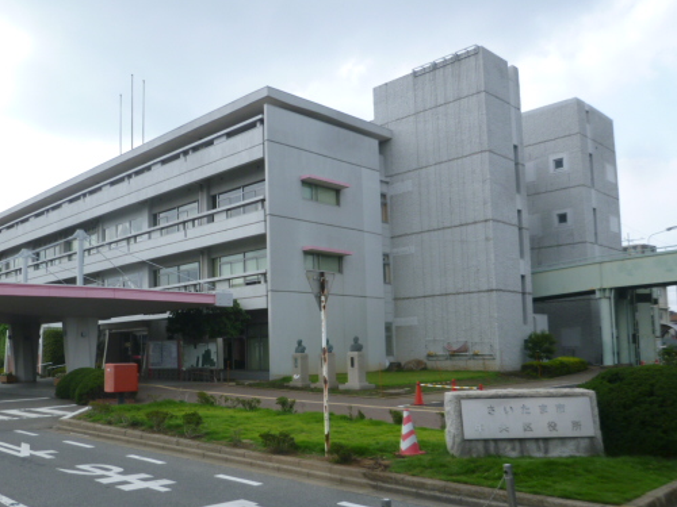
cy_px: 296
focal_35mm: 32
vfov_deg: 44.0
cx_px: 255
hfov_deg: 56.2
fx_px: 626
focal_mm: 4.5
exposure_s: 1/400
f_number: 4
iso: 80
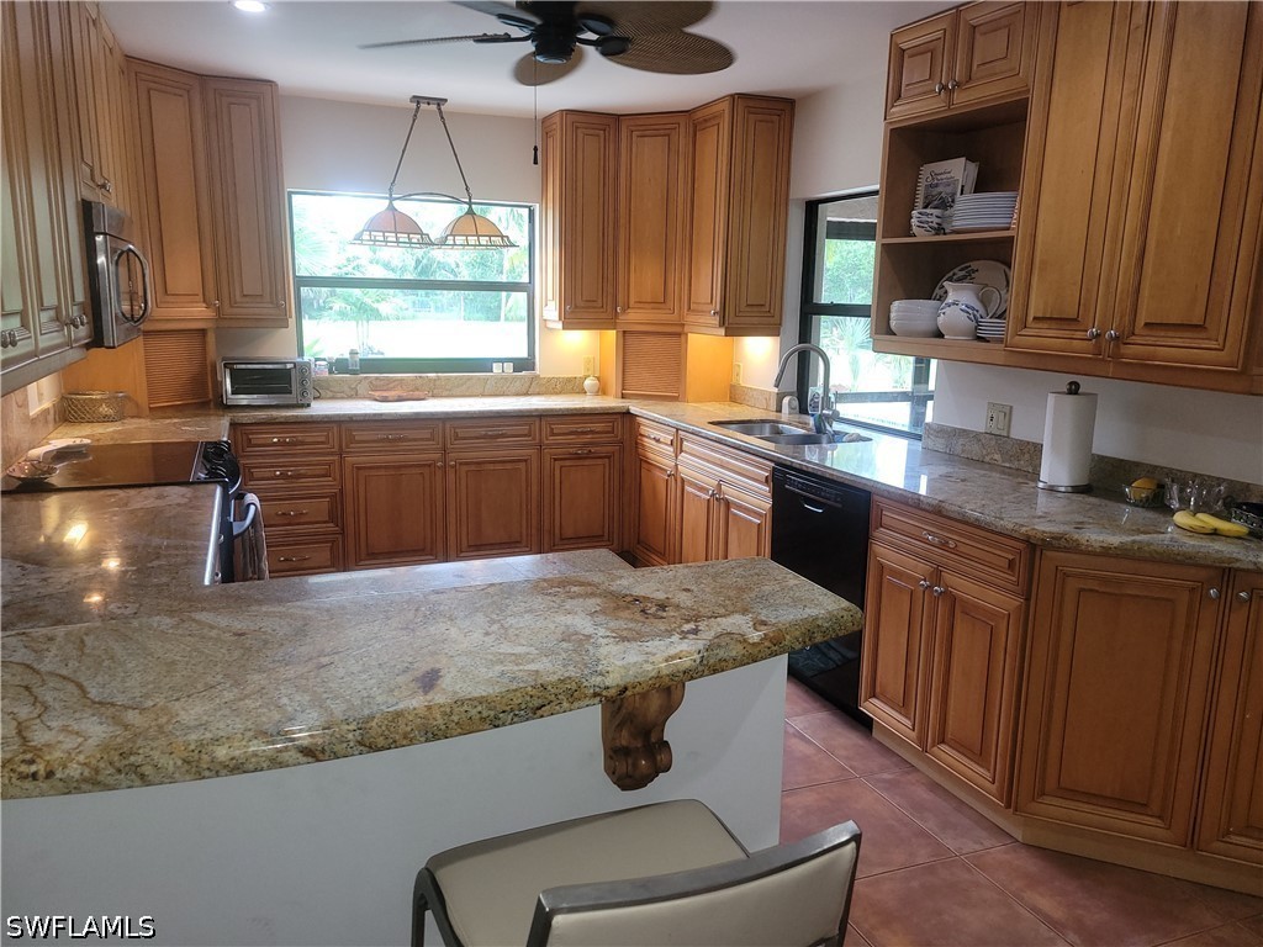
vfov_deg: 53.1
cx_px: 632
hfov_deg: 67.3
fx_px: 949
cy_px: 474
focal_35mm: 26
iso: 125
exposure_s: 1/60
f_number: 1.8
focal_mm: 5.4
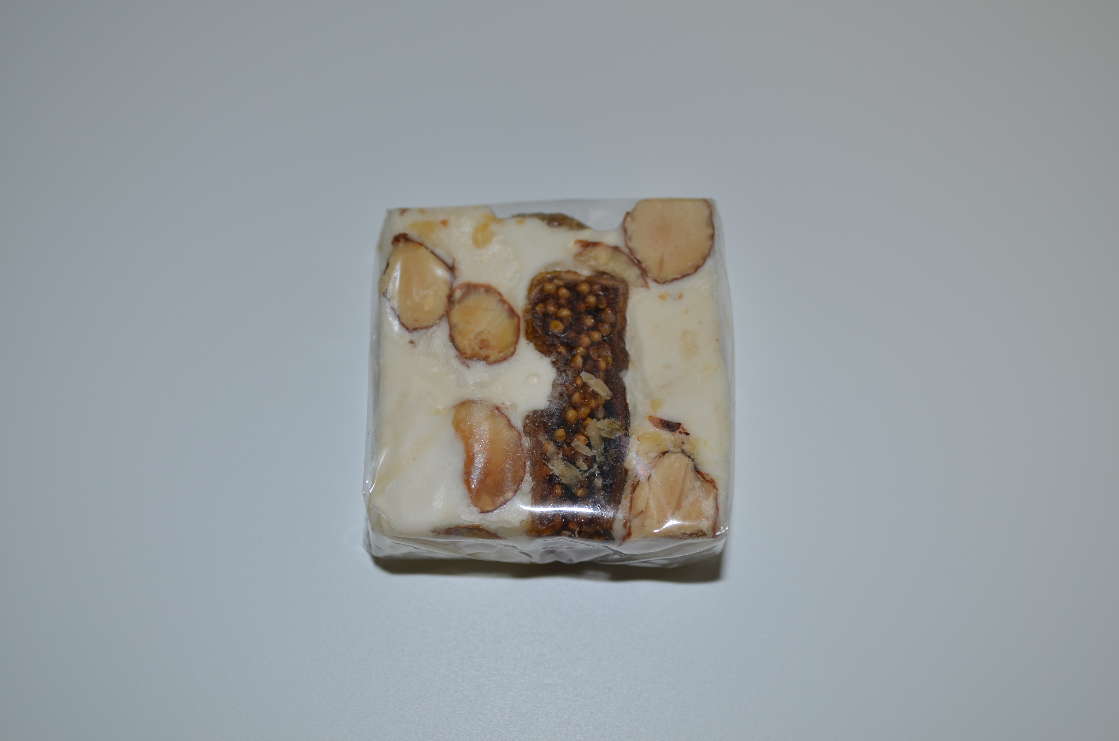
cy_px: 370
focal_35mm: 52
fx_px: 1629
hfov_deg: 37.9
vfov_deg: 25.6
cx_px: 560
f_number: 5
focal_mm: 35
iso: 100
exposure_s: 1/60
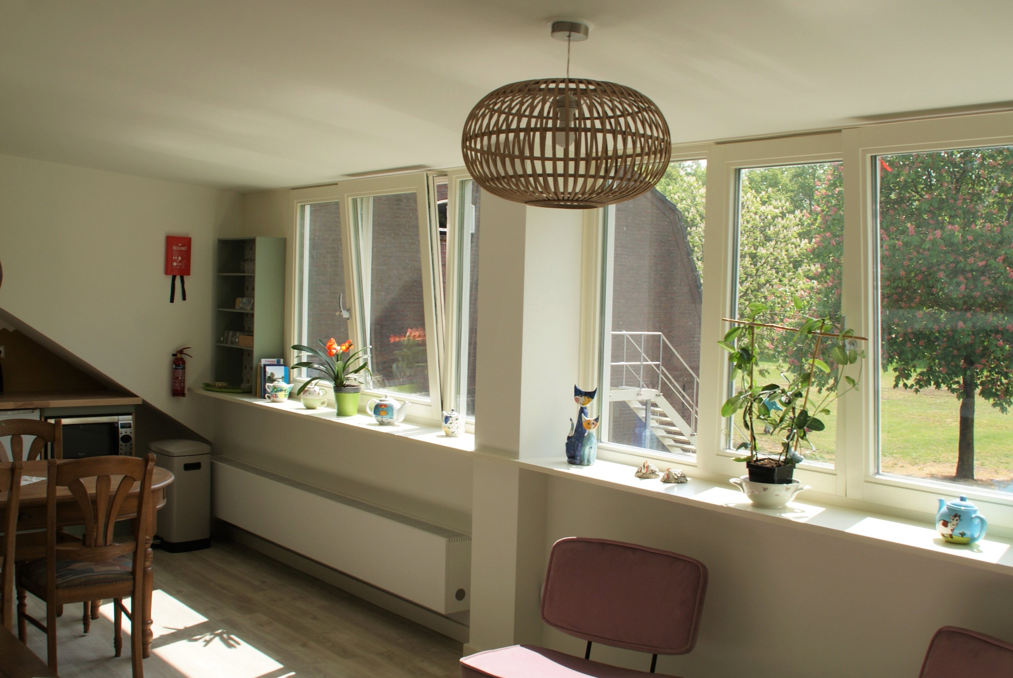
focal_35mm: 39
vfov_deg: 34.3
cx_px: 506
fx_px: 1099
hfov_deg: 49.5
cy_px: 322
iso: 100
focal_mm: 20
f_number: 9
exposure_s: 1/60
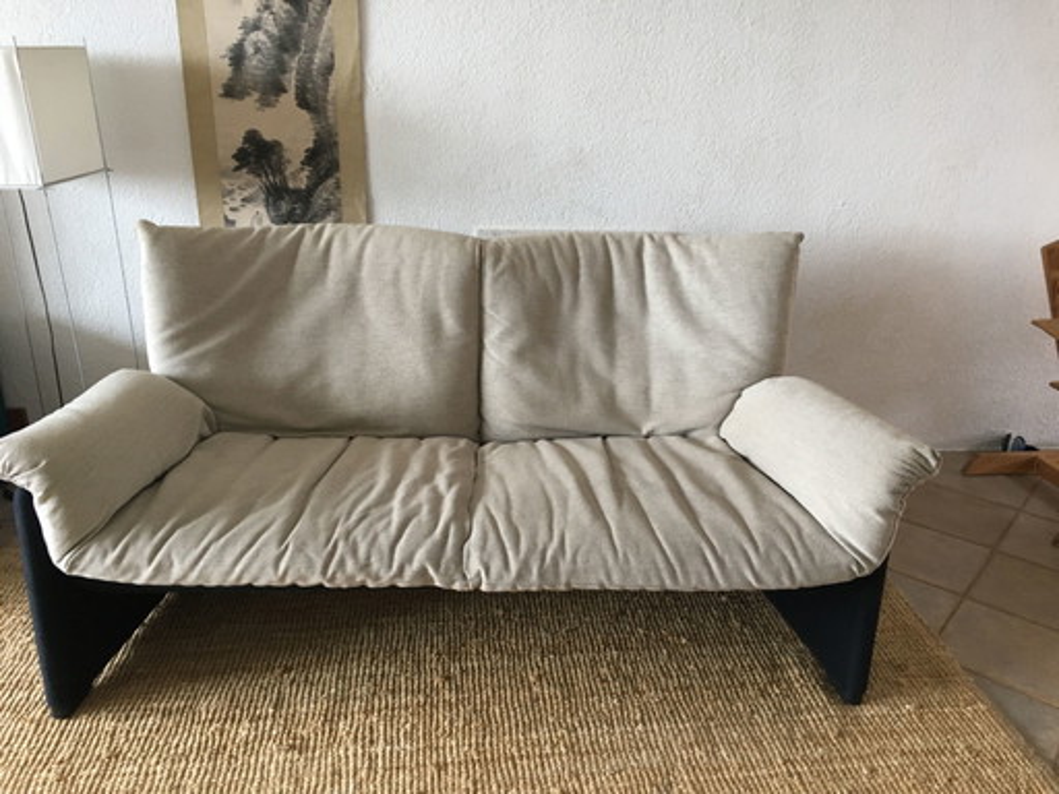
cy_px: 397
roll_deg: -1.7
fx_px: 887
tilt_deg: -20.7
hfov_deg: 61.7
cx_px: 530
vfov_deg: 48.2
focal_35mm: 29
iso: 125
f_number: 2.2
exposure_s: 1/33
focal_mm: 4.15
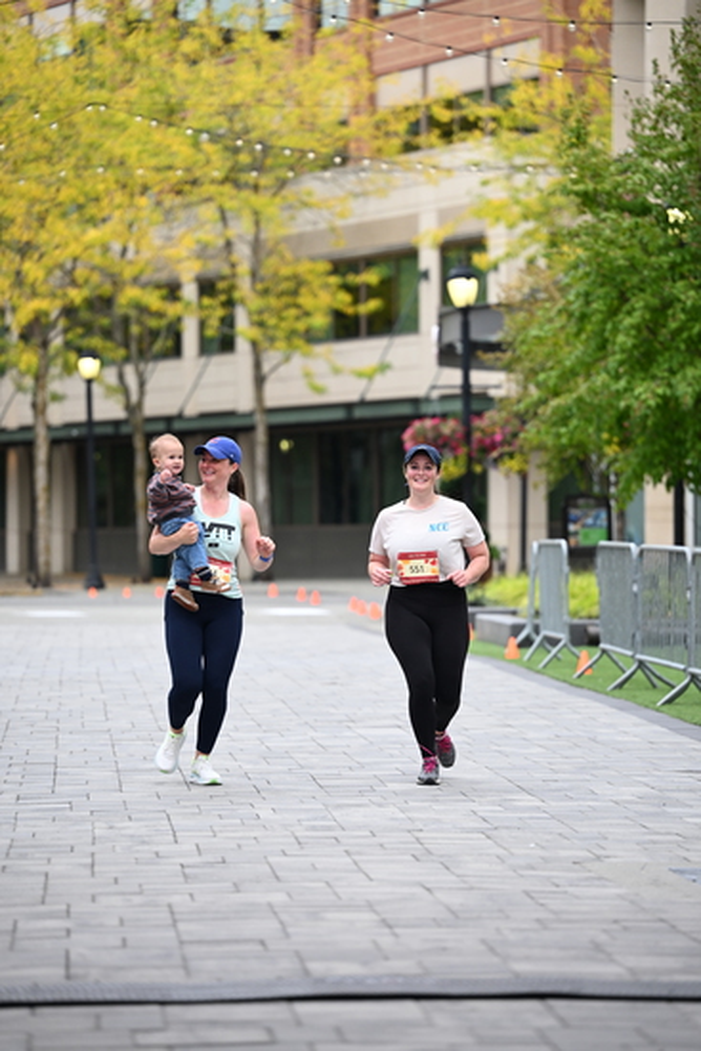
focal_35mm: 140
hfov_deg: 9.8
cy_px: 526
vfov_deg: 14.6
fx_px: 4086
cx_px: 350
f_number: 2.8
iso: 640
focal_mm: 140
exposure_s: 1/1600
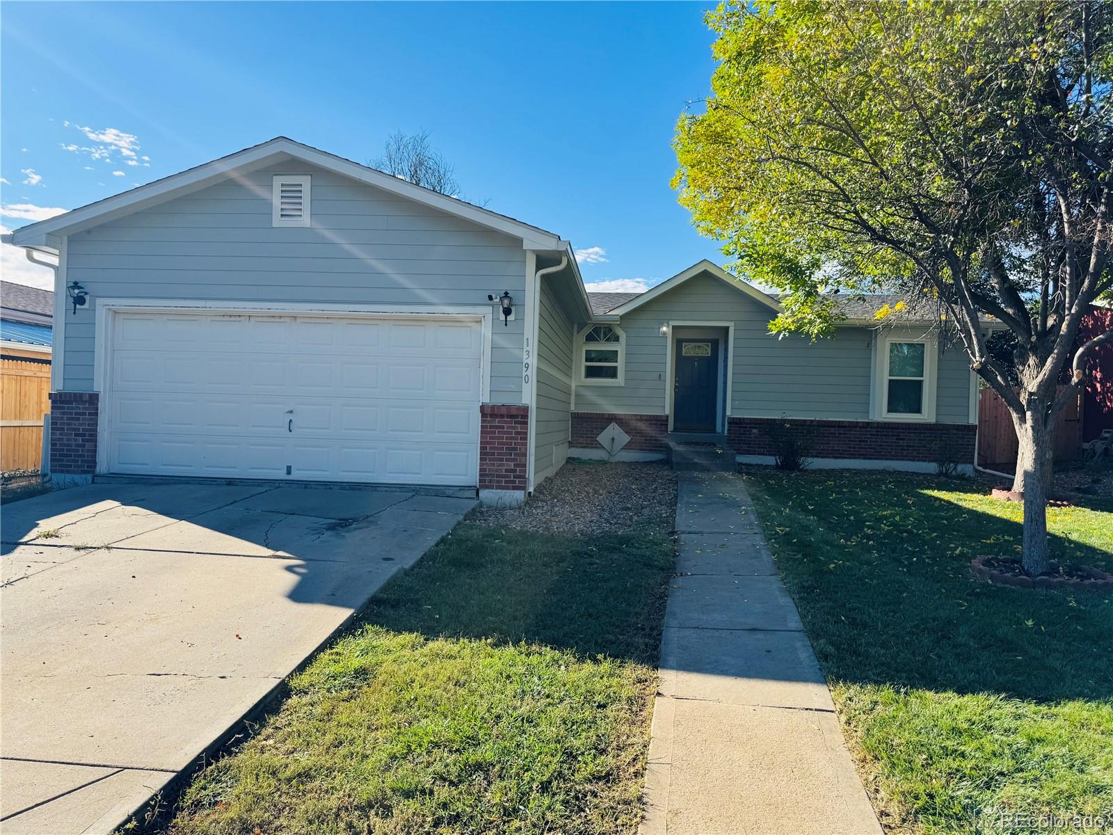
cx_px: 556
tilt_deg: -0.6
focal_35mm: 24
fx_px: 772
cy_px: 418
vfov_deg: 56.8
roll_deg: -2.1
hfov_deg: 71.6
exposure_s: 1/1818
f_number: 1.78
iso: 80
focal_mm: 6.76
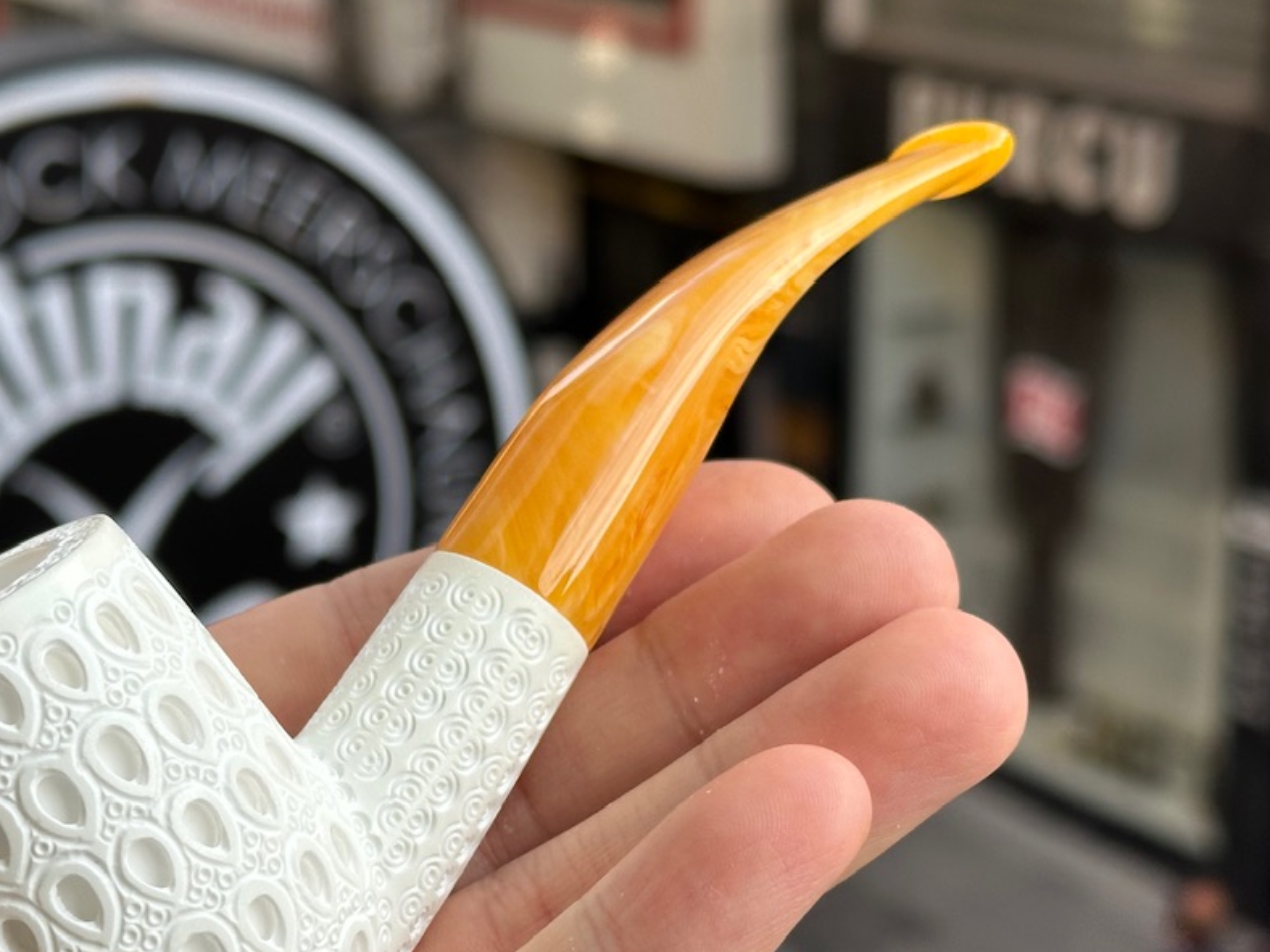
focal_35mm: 78
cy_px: 604
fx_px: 2862
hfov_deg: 24.9
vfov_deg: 18.9
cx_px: 445
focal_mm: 6.86
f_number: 1.78
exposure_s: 1/734
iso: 64
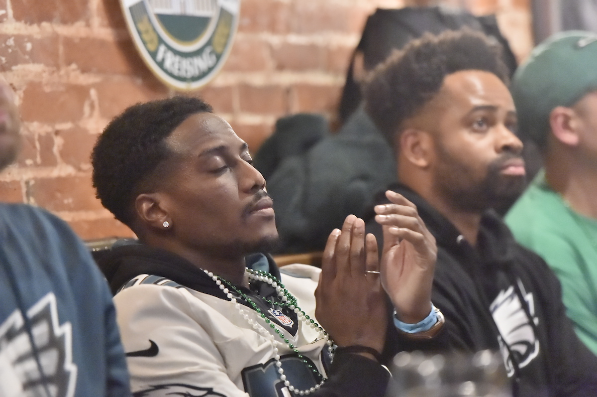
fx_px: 2816
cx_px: 298
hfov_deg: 12.1
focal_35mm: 170
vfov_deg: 8.1
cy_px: 198
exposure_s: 1/400
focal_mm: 170
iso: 12800
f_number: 2.8
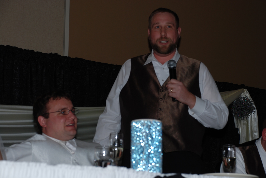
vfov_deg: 15.7
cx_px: 133
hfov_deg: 23.4
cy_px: 89
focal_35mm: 87
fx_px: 643
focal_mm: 58
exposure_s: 1/60
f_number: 5.3
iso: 100
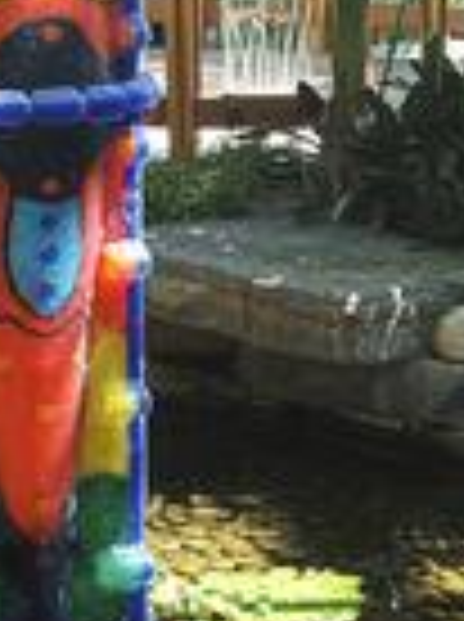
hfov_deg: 10.1
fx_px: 2600
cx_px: -45
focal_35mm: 145
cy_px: 148
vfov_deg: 13.6
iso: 100
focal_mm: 10.8
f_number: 3.5
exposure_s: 1/125
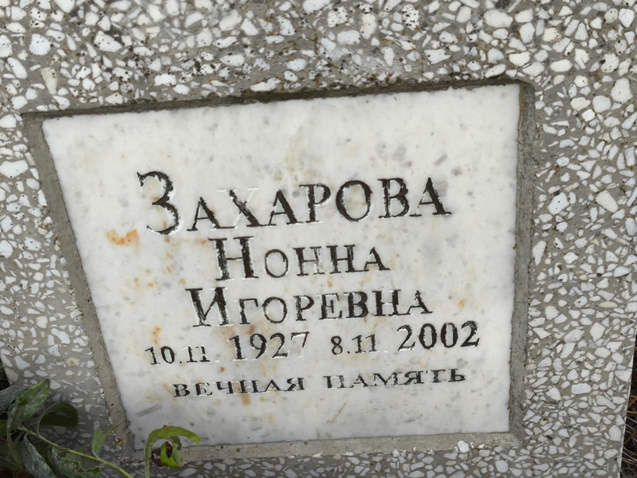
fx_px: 921
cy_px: 239
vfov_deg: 29.1
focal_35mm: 50
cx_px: 318
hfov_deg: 38.2
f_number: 1.7
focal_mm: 4.71
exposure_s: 1/125
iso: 50
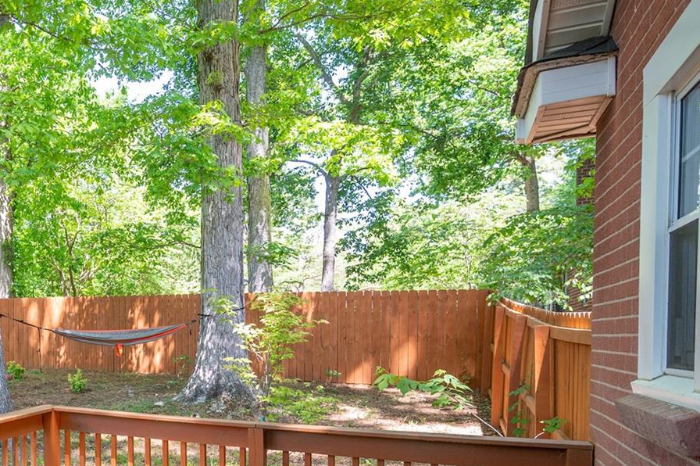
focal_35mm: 32
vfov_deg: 38.4
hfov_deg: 47.0
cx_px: -27
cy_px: 413
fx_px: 622
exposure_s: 1/250
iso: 400
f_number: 4
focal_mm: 14
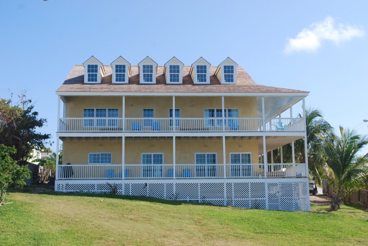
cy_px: 123
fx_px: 522
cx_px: 184
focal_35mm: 51
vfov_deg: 26.5
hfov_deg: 38.8
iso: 100
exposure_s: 1/250
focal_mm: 34
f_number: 8
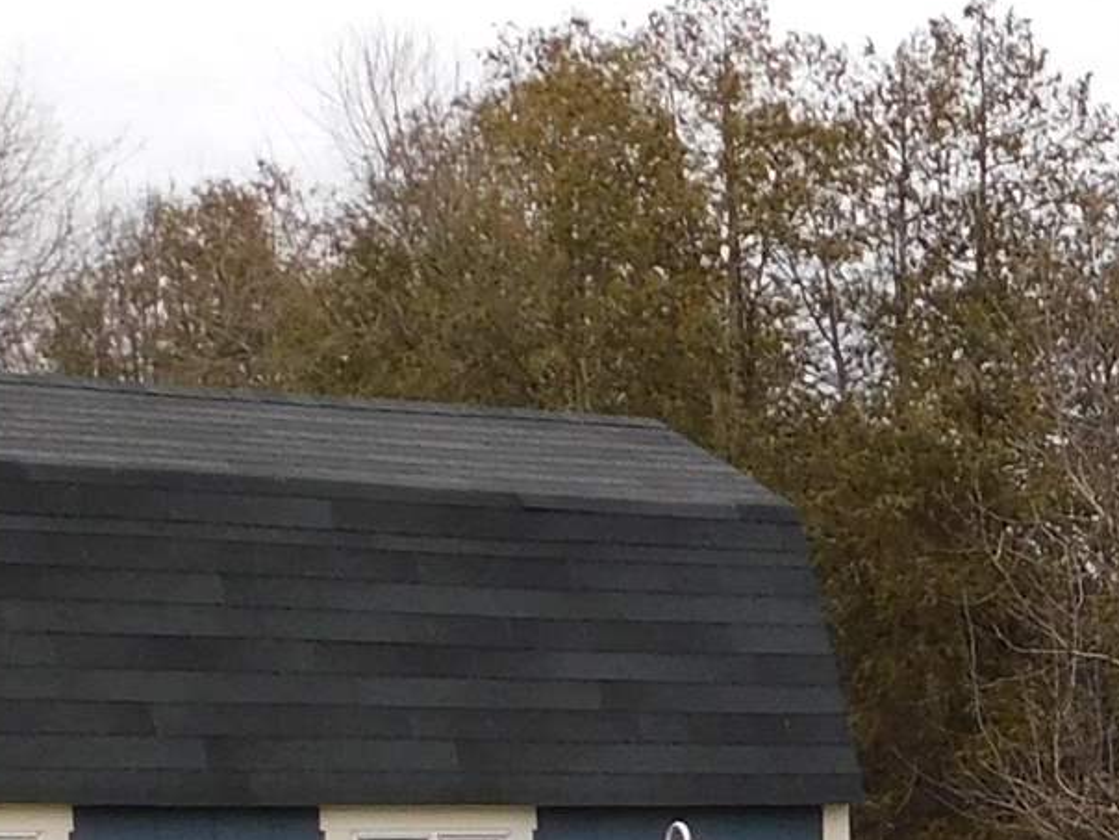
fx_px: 3782
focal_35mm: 117
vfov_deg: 12.5
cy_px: 803
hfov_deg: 15.4
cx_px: 1725
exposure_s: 1/320
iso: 125
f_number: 3
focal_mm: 4
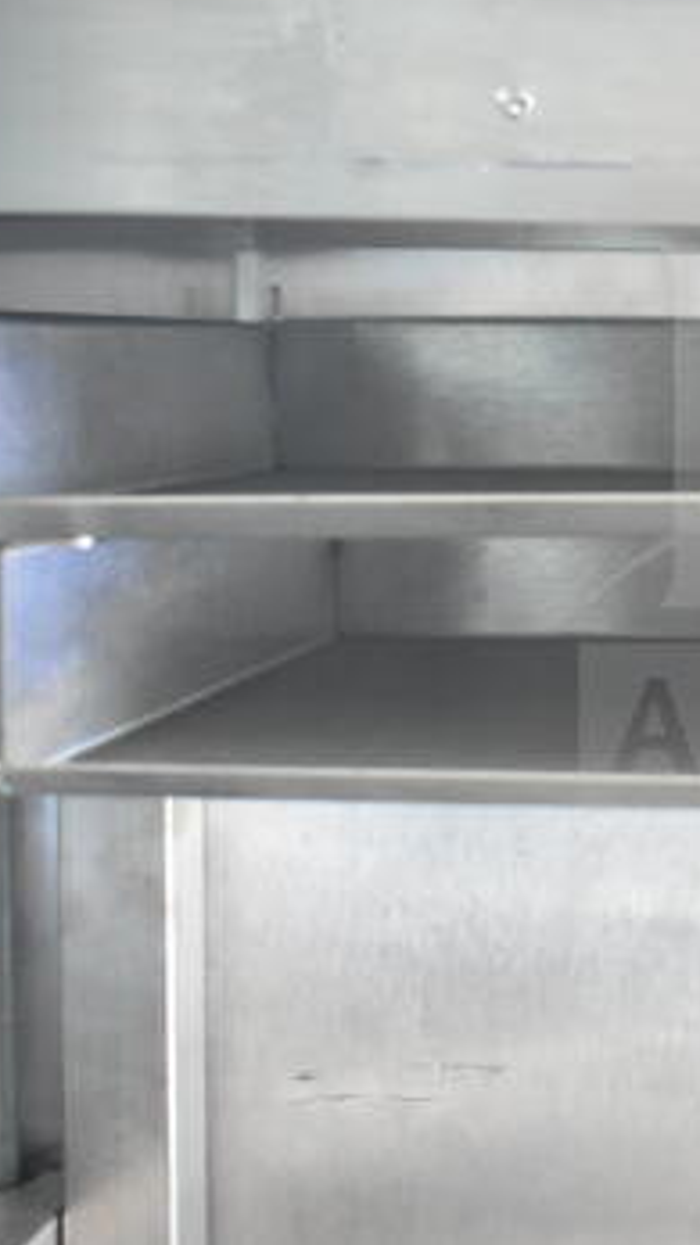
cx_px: 980
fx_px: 2741
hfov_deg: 13.8
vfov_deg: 25.6
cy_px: 529
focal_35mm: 83
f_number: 4.2
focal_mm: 30
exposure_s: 1/50
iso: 3200
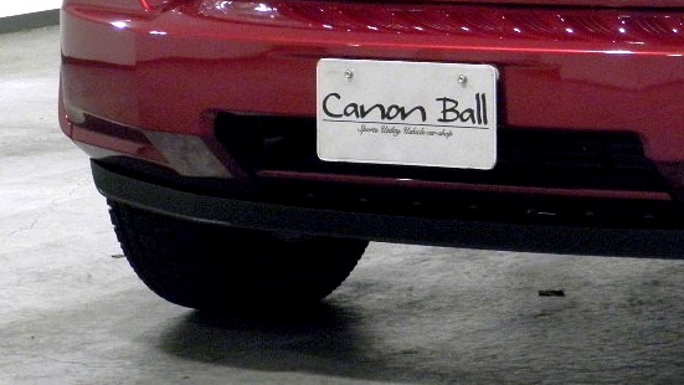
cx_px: 772
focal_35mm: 172
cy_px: -127
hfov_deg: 12.3
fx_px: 3120
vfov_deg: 7.0
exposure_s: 1/8
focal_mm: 12.2
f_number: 4.3
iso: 250
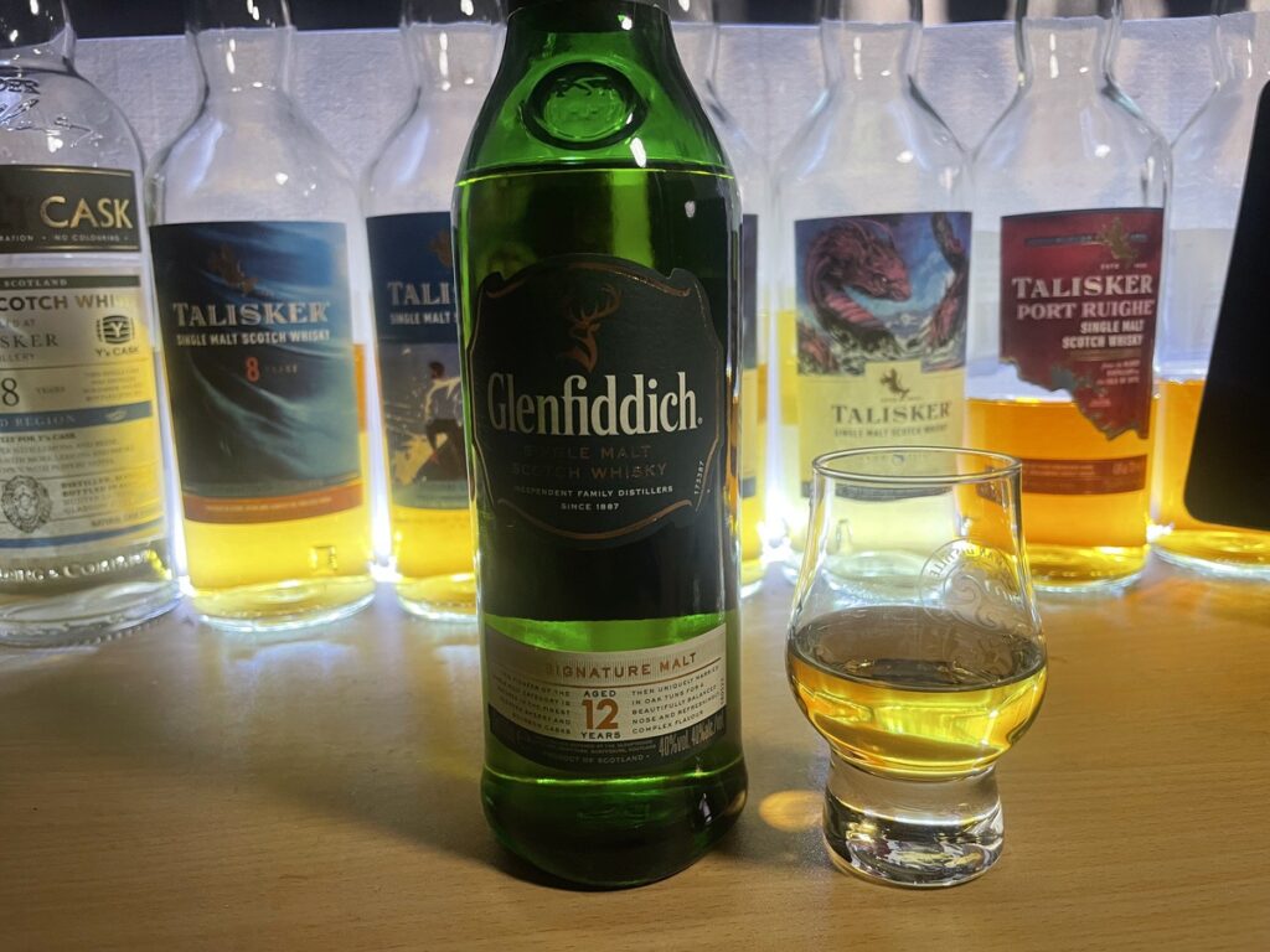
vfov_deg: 53.1
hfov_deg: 67.3
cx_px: 635
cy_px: 476
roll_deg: +2.0
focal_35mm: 26
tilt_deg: -10.2
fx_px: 954
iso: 200
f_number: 1.6
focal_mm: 4.2
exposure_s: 1/60
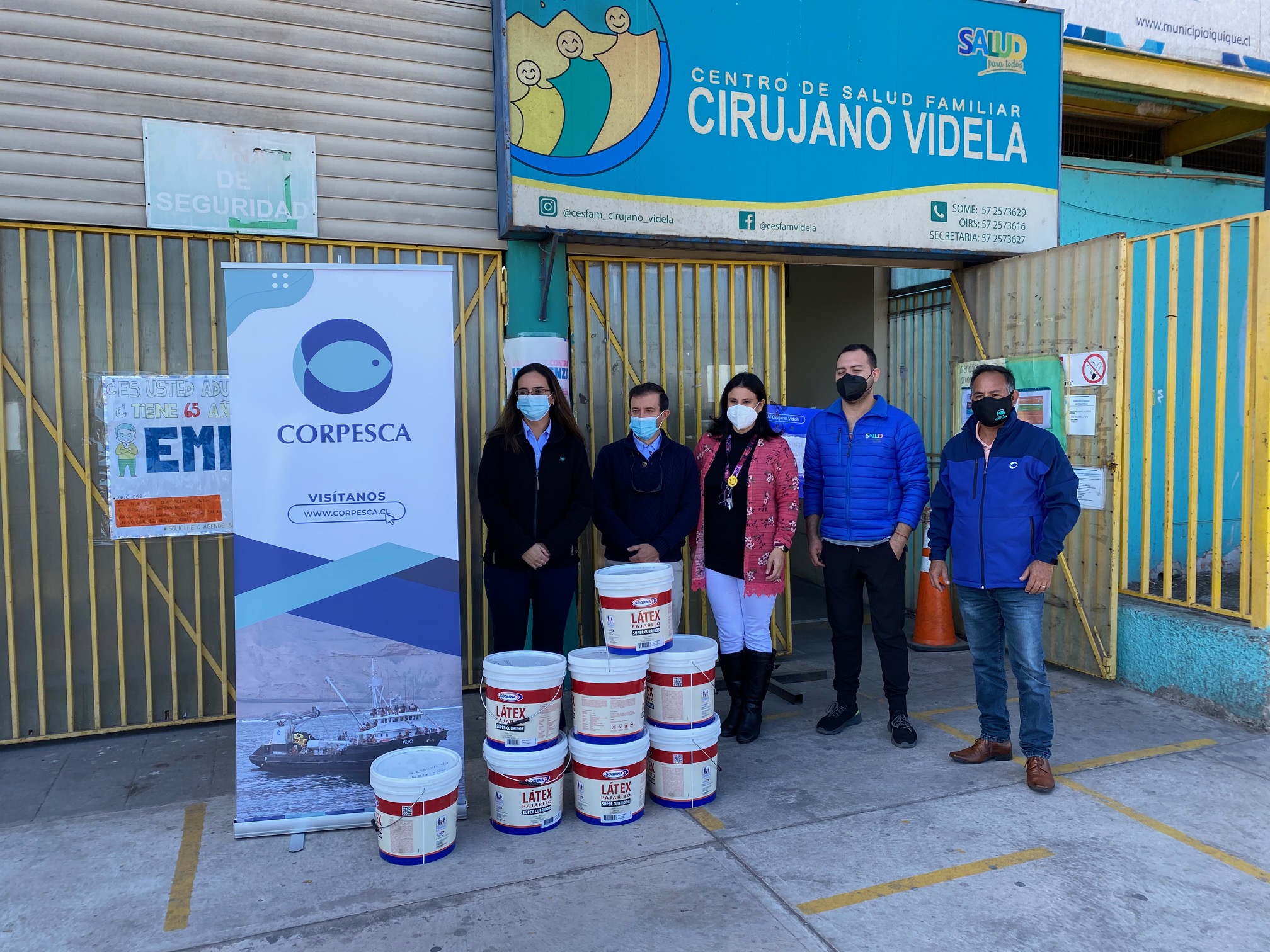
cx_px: 635
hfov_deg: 67.3
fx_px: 954
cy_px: 476
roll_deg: +2.1
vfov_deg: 53.1
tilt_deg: -4.4
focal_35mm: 26
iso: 32
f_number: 1.8
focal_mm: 4.25
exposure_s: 1/571
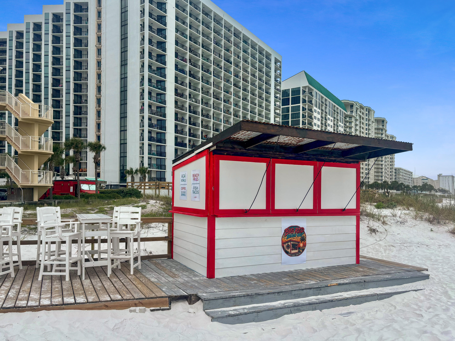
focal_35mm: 26
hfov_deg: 67.3
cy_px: 170
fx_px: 342
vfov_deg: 53.1
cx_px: 228
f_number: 1.6
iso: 50
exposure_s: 1/1900
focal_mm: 5.96
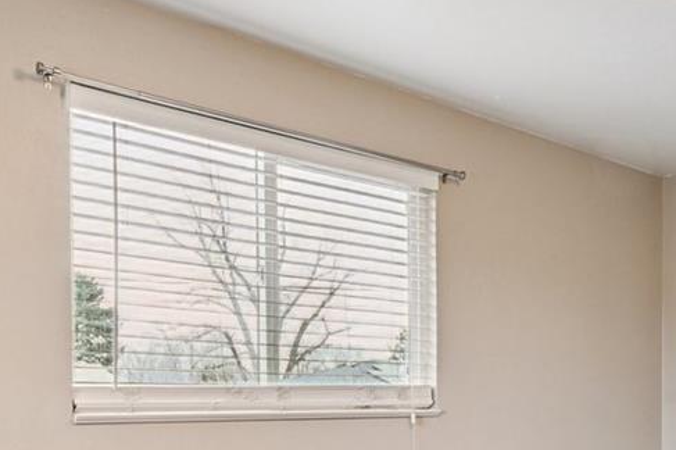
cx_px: 676
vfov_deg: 27.9
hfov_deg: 38.1
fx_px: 863
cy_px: 425
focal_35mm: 46
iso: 400
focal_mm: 14
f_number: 10
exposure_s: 1/8
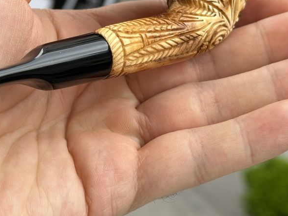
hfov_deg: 18.8
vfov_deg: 14.0
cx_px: 67
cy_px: 5
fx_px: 865
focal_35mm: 104
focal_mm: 6.86
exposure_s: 1/221
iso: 50
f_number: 1.78
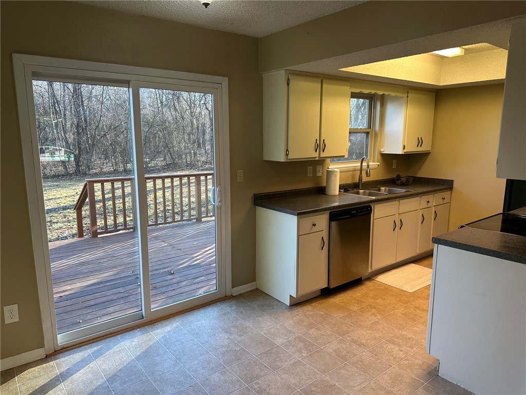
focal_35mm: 24
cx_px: 263
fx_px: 365
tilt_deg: -10.3
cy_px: 198
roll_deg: -0.3
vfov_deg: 56.8
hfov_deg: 71.6
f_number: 1.78
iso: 100
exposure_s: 1/120
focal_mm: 6.86
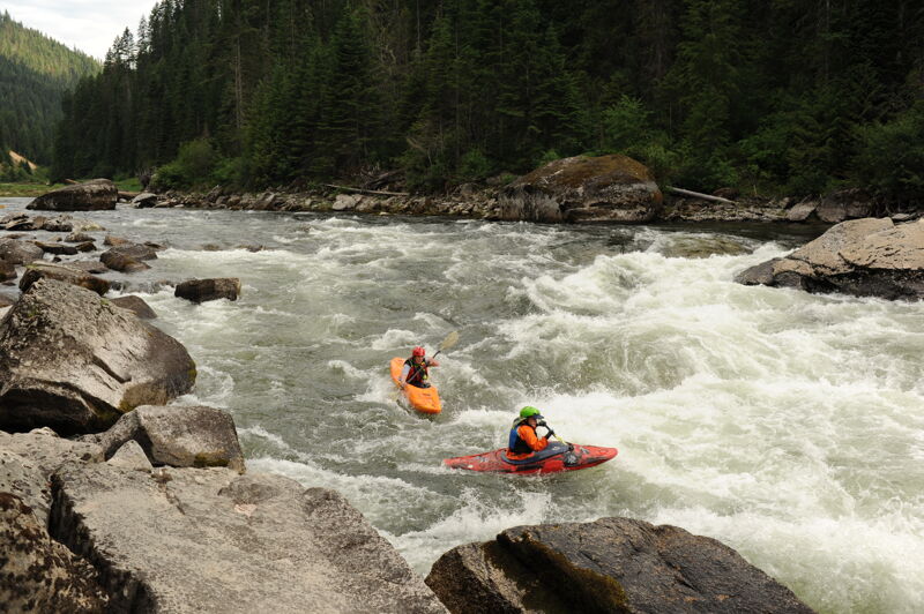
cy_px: 307
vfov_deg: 37.8
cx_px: 462
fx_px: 898
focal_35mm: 35
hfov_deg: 54.5
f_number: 5.6
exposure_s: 1/500
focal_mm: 35
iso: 200
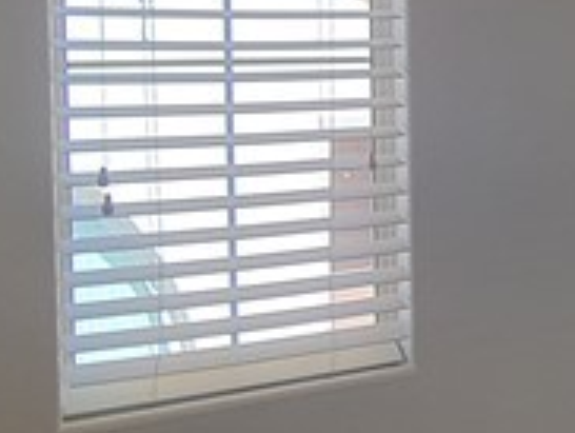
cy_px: 60
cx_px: 866
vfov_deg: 19.9
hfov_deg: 22.0
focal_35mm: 73
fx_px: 1214
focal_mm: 2.2
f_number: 2.2
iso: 50
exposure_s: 1/151
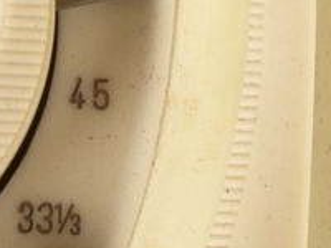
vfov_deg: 3.0
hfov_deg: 4.0
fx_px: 4791
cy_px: 64
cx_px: 12
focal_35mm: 501
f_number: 20
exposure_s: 1/30
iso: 200
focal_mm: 58
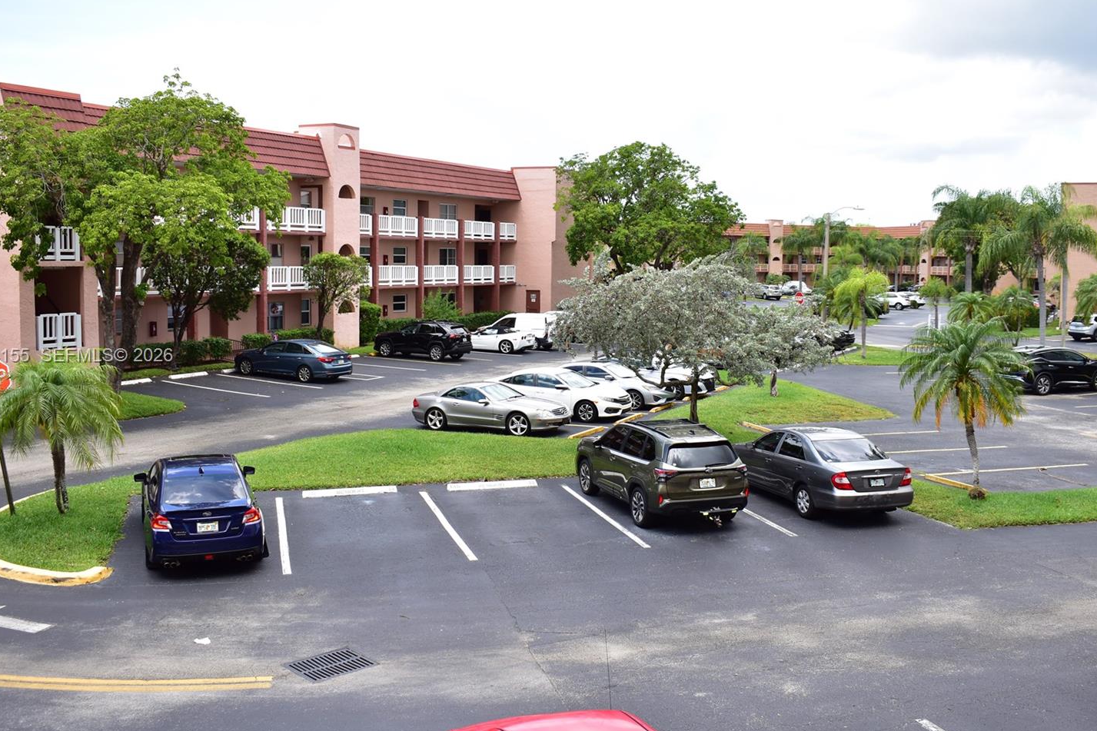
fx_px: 1127
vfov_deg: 35.9
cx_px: 549
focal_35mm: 37
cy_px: 357
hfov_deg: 51.9
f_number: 5.6
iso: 100
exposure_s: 1/200
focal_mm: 22
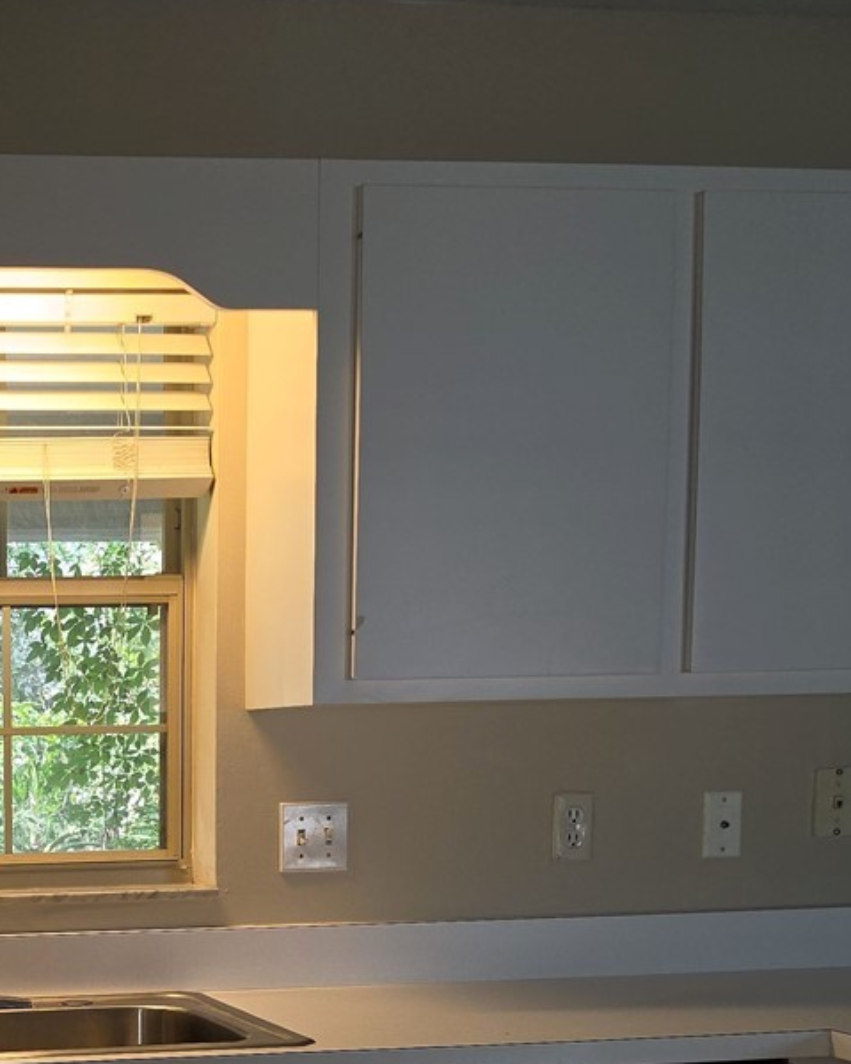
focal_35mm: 60
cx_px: -112
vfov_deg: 30.0
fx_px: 1889
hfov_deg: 23.6
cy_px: 973
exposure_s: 1/60
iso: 50
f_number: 1.4
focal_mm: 6.5
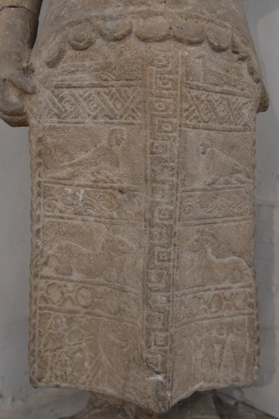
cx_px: 140
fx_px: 558
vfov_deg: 41.1
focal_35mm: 48
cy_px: 210
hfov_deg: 28.1
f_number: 4
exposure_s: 1/60
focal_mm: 32
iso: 5000
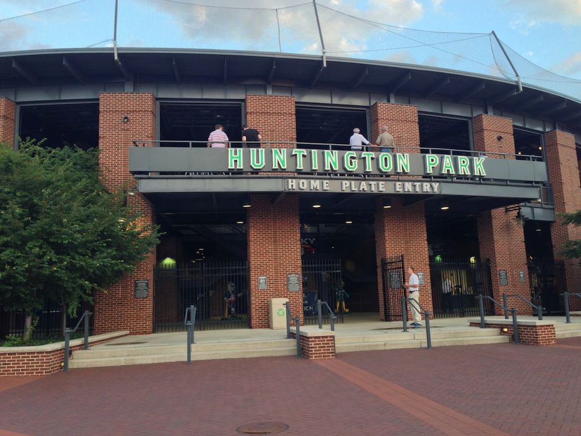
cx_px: 299
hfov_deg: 54.0
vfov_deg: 41.8
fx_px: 571
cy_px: 212
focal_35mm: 34
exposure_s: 1/60
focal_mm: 4.12
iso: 64
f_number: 2.4
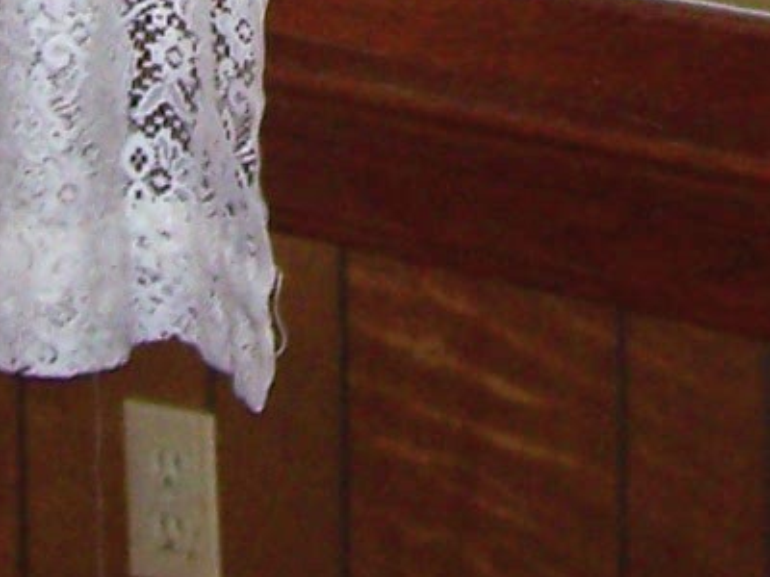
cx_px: 508
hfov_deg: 8.0
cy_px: -835
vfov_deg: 5.8
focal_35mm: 246
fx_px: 5472
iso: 80
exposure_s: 1/60
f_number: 2.8
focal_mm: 6.3
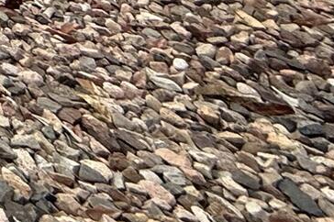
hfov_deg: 12.8
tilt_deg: -4.1
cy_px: -440
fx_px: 760
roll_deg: -3.0
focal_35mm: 82
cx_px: -588
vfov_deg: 11.0
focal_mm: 2.22
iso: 64
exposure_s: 1/419
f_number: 2.2
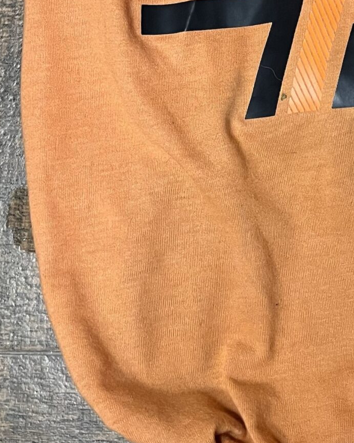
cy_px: -70
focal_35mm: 75
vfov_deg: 23.5
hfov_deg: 19.6
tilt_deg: -77.7
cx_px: 385
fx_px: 982
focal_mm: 5.1
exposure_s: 1/33
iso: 400
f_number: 1.6
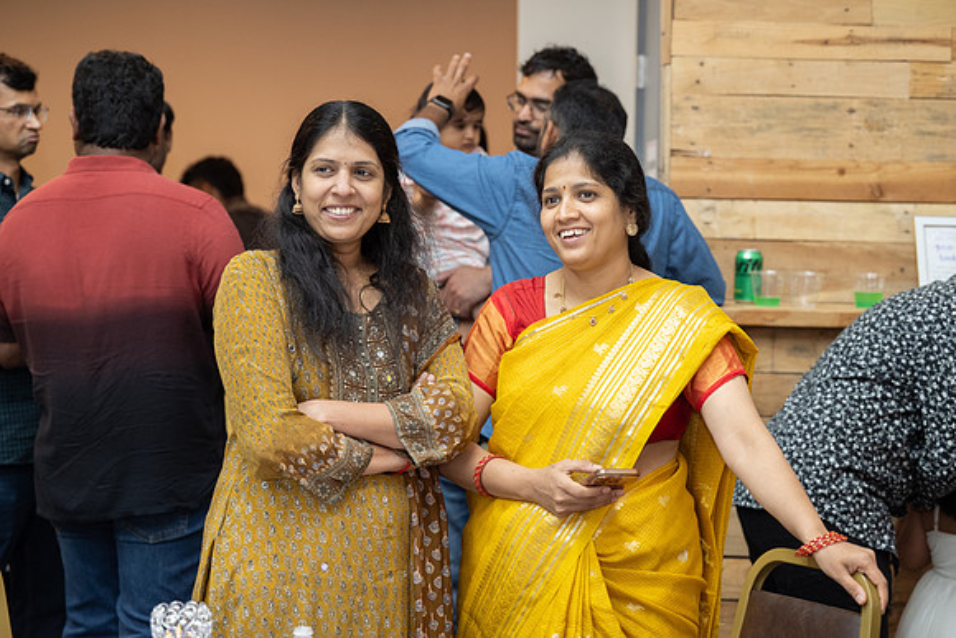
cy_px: 319
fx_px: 2328
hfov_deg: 23.2
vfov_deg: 15.6
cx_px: 478
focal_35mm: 88
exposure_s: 1/160
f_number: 3.5
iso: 800
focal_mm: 87
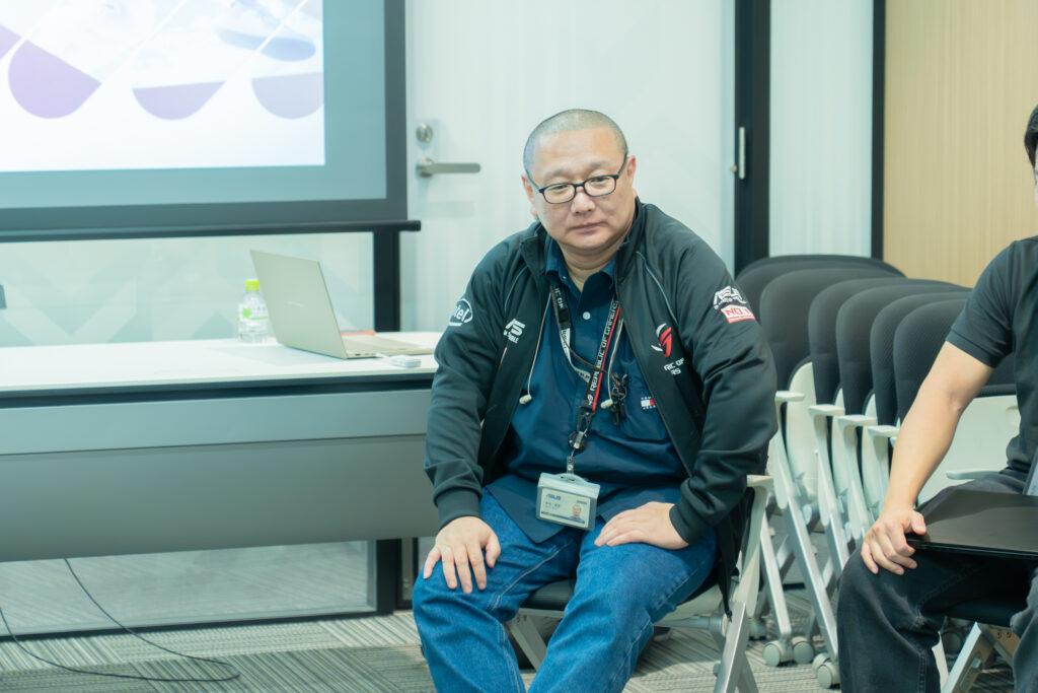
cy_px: 346
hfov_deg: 19.5
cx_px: 519
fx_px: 3028
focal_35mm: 105
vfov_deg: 13.0
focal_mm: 70
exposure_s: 1/250
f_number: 2.8
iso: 1600
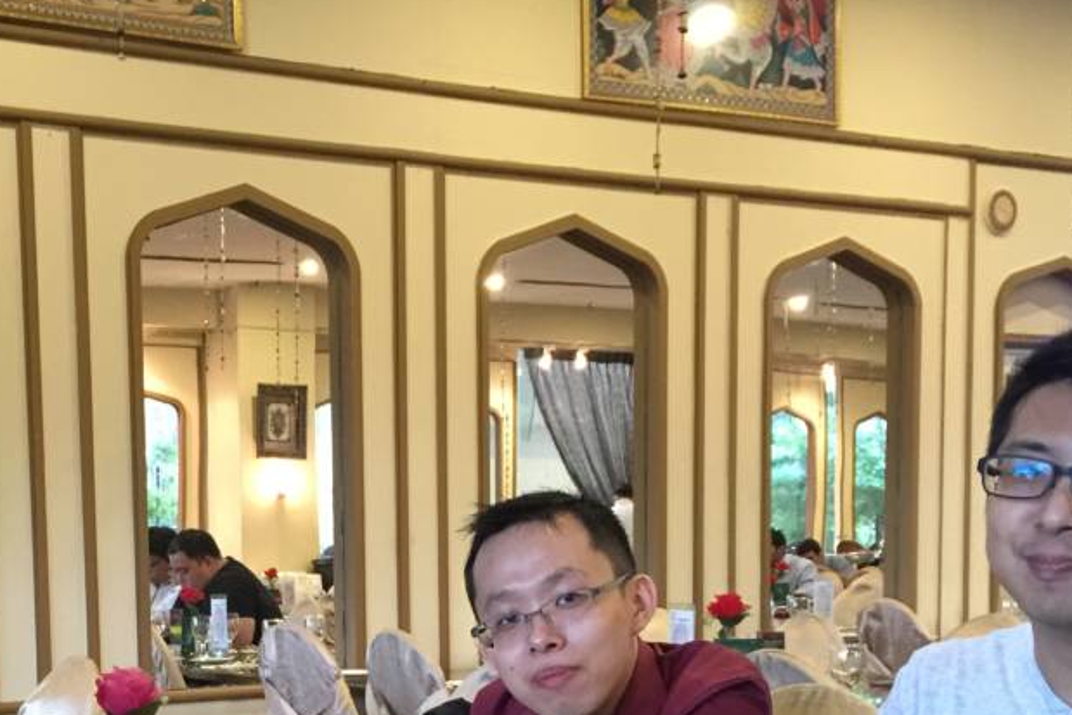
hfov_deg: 34.3
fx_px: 1698
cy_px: 748
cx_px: 267
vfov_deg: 22.7
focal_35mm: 57
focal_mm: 4.15
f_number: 2.2
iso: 160
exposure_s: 1/8
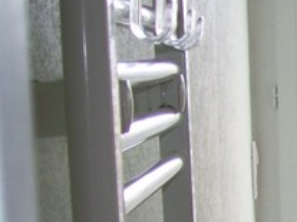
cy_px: 344
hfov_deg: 13.3
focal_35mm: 139
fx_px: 1192
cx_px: 459
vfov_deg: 10.3
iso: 80
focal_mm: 6
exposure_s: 1/83.5
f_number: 2.7
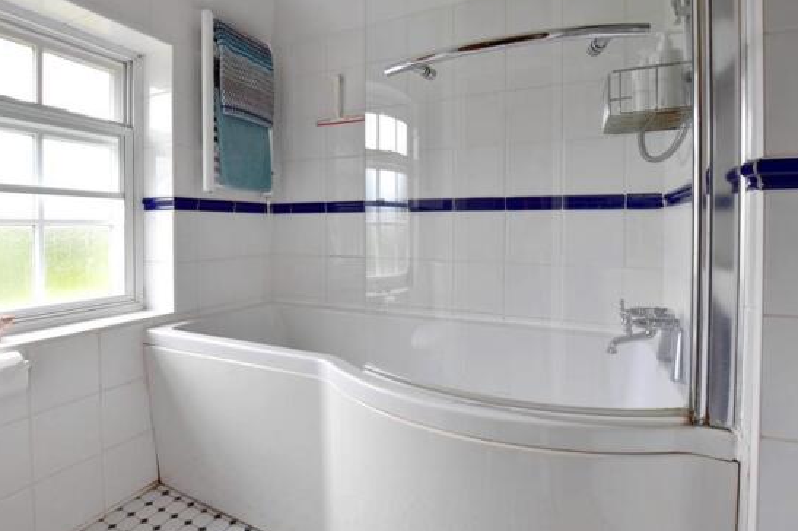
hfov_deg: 89.9
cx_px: 376
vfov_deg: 67.1
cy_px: 236
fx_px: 399
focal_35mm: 18
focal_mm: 10
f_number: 11
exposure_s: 1/20
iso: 400
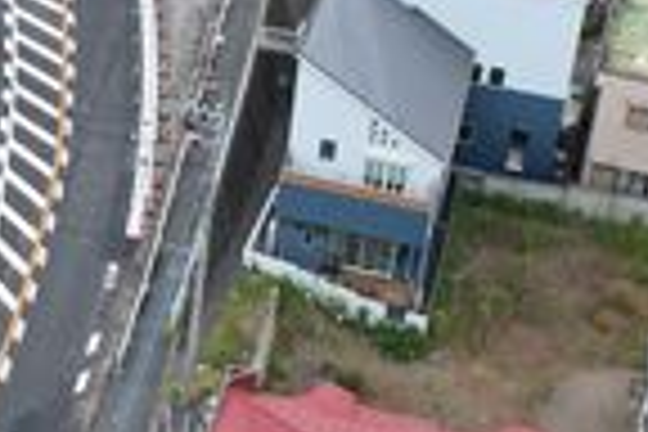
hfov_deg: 19.9
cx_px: -54
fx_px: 1764
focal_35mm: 98
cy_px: -20
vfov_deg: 13.7
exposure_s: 1/250
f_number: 2.8
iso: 110
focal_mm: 8.38
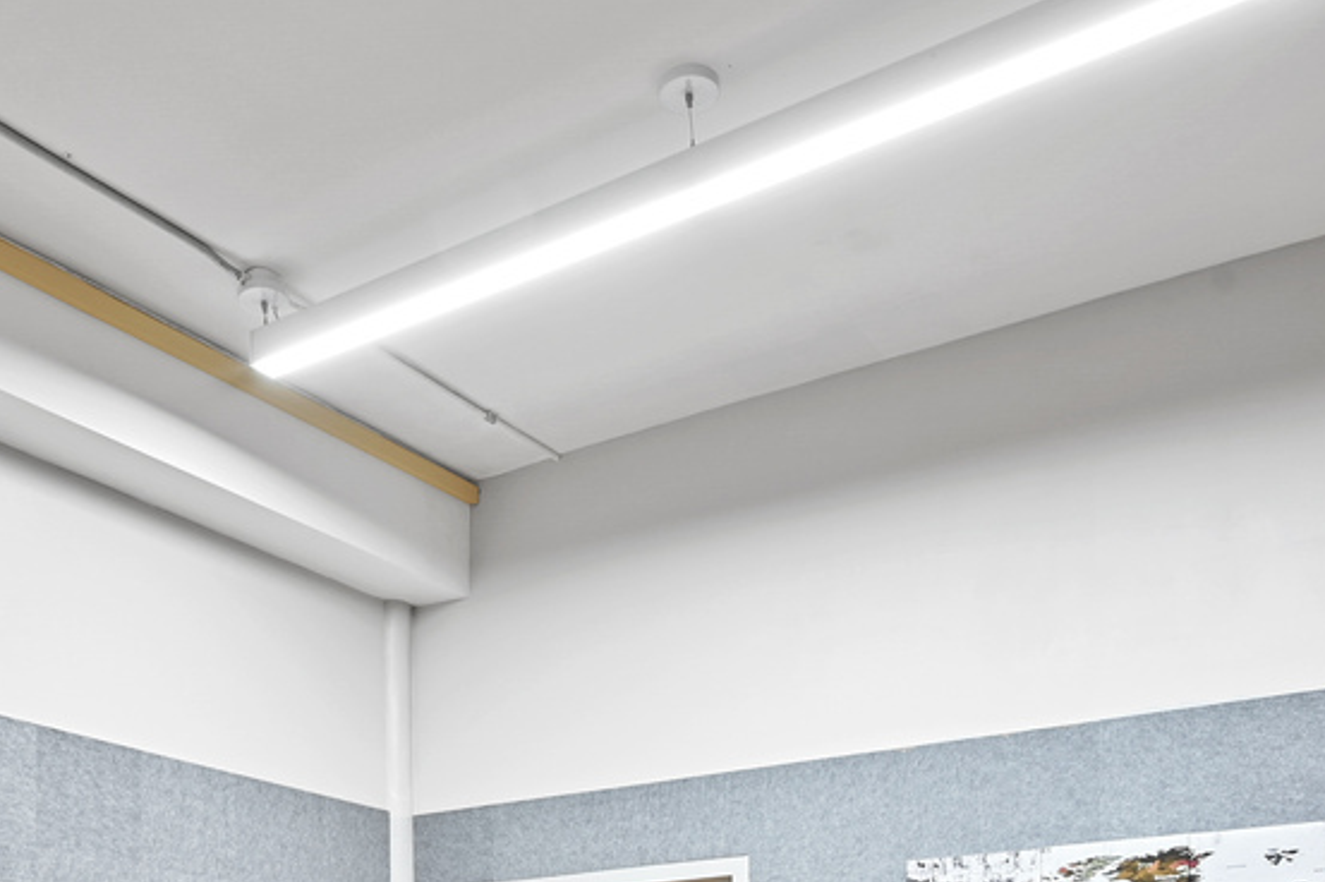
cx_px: 685
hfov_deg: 50.7
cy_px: 1125
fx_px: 1398
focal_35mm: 38
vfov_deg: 29.0
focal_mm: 14
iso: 100
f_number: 11
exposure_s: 4
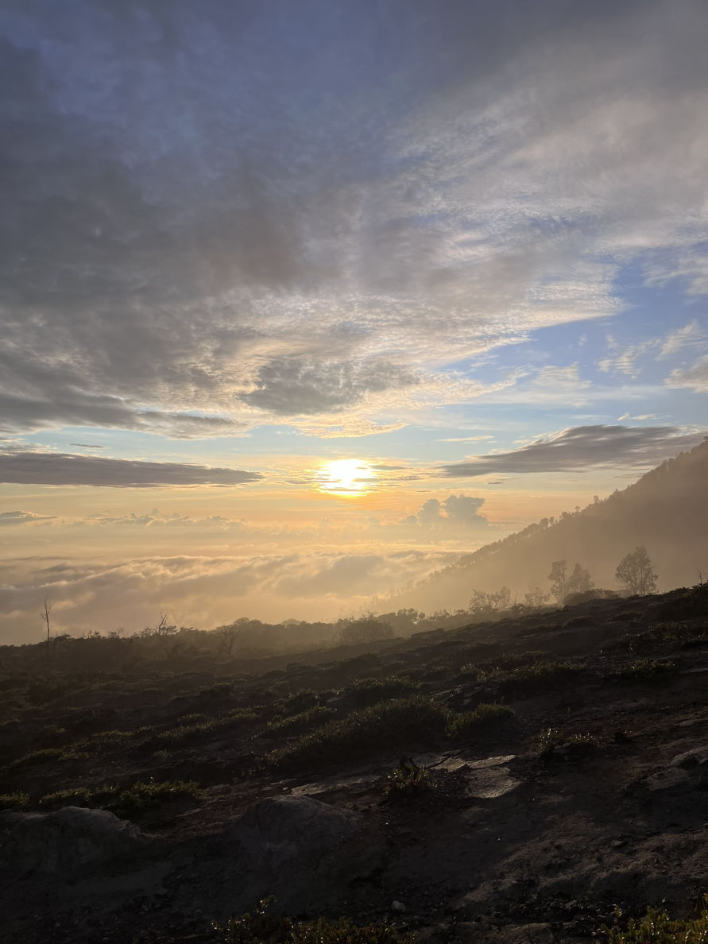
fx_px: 709
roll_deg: -0.8
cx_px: 354
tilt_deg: +3.4
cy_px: 472
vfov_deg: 67.3
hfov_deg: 53.1
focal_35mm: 26
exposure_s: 1/5319
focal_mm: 5.1
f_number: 1.6
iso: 50
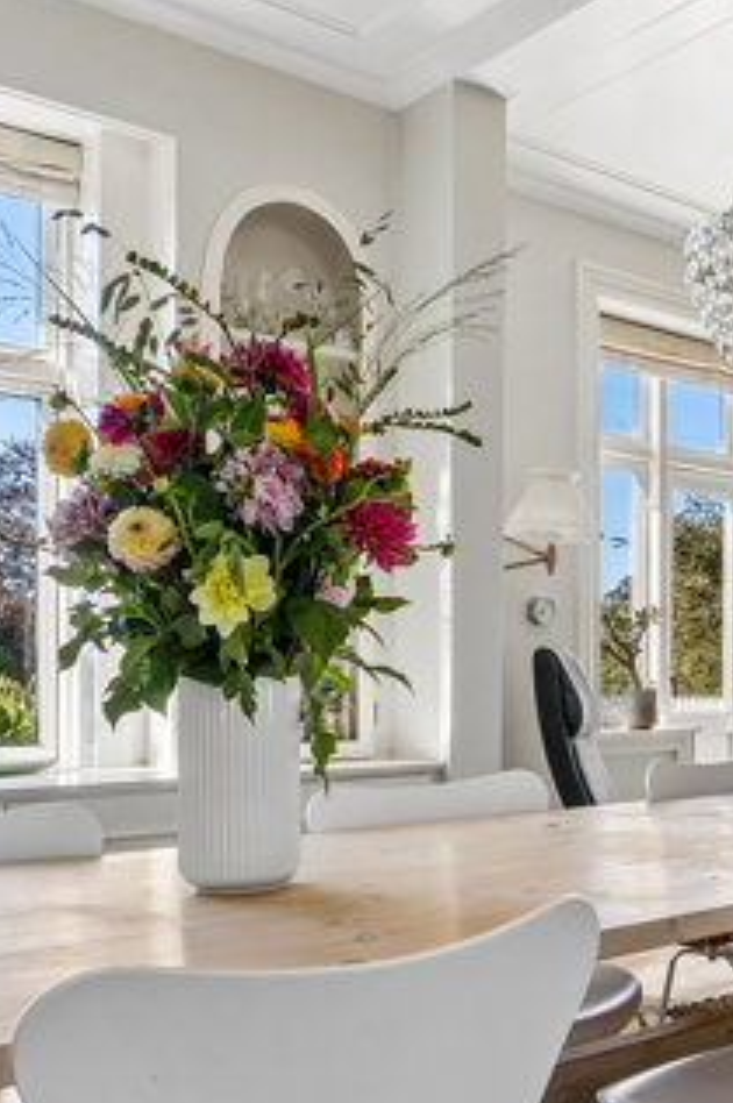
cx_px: 716
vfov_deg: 50.2
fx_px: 1163
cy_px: 693
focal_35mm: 38
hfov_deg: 32.5
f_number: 8
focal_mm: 10
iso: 200
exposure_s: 1/60
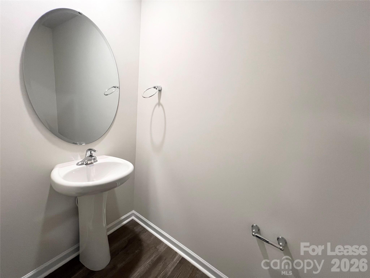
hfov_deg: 106.2
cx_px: 185
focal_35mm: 13
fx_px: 139
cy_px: 139
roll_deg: -6.0
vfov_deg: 89.9
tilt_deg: -11.4
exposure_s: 1/120
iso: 250
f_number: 1.8
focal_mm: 1.57
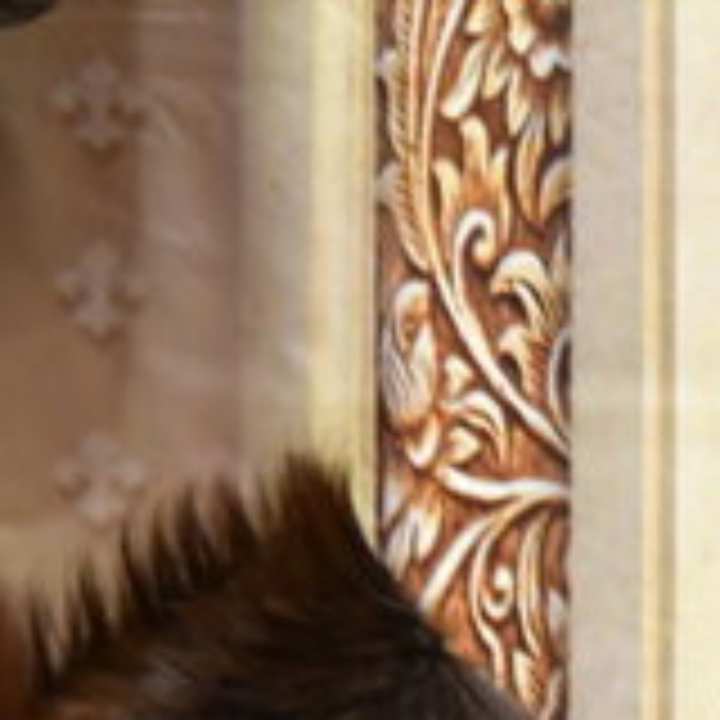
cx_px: 2916
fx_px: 20332
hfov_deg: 2.0
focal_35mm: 864
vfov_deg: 2.0
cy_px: 1024
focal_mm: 116
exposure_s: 1/100
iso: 2000
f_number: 5.6
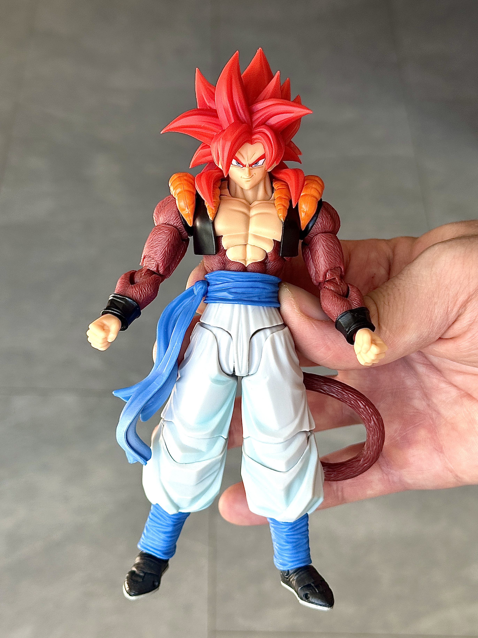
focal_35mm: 48
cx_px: 239
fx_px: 884
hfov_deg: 30.3
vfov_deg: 39.7
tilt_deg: -49.6
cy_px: 319
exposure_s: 1/169
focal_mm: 6.86
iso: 64
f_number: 1.78
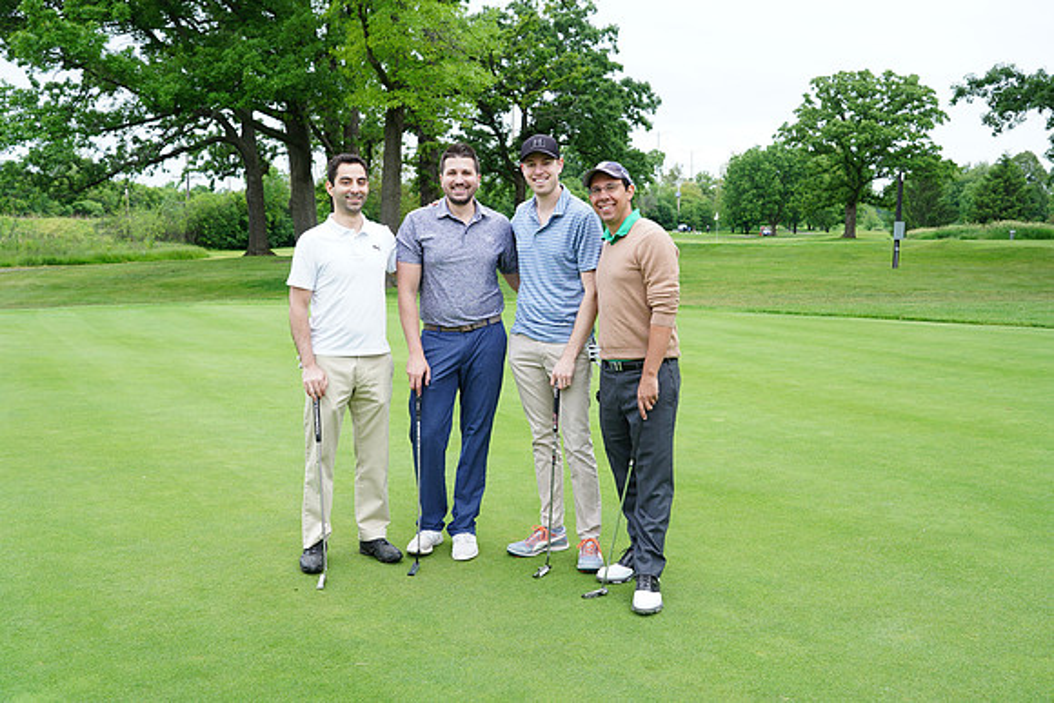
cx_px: 527
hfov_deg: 53.1
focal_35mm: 36
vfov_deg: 36.9
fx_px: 1054
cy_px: 352
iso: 125
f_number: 6.3
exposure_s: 1/100
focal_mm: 36
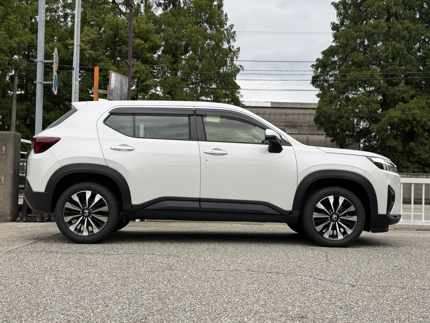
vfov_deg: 30.3
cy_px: 162
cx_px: 215
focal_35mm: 48
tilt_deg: +2.3
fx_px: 596
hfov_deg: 39.7
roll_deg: -1.4
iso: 64
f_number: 1.78
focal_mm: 6.76
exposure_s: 1/693
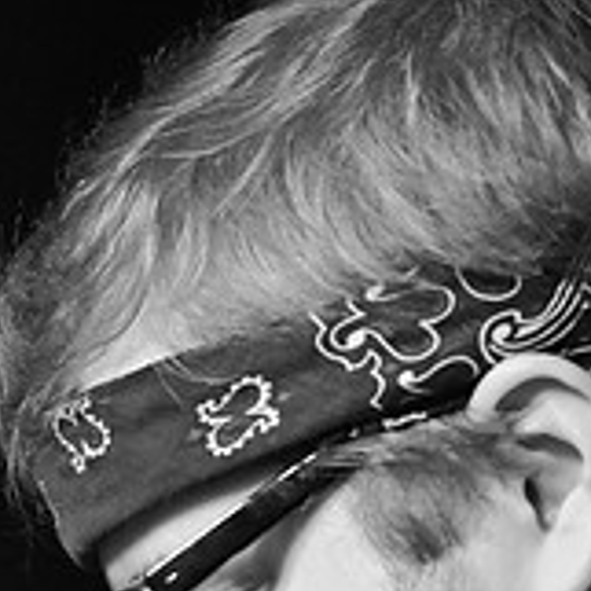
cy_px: 697
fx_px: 13772
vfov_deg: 2.5
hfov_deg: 2.5
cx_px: 340
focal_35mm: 713
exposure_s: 1/320
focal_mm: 200
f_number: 2.8
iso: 1600
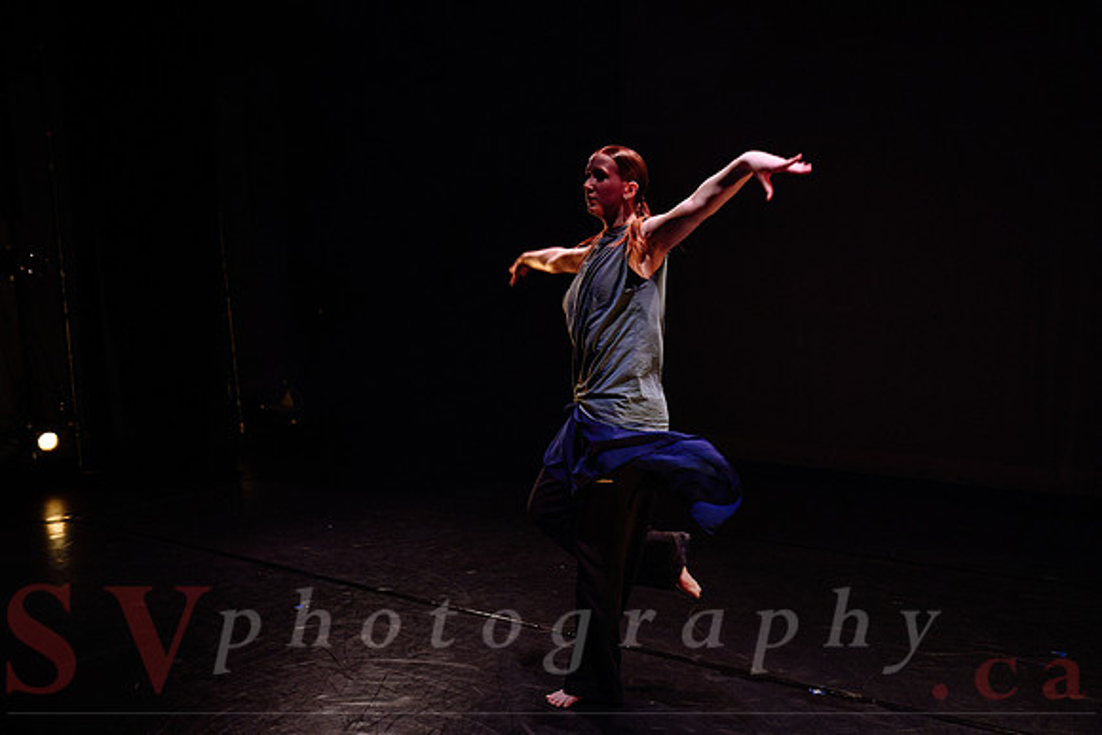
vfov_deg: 37.9
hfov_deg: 54.5
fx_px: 1068
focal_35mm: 35
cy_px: 437
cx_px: 612
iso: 2500
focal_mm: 28
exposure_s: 1/300
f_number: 2.8
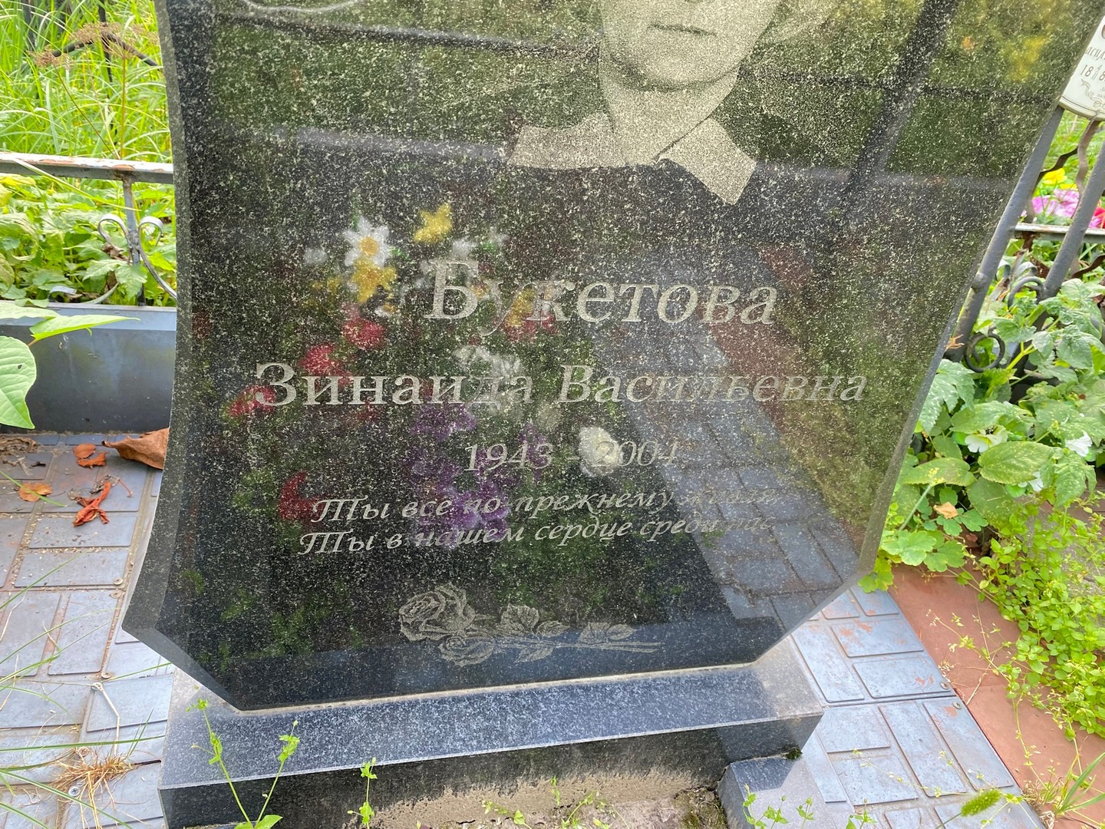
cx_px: 552
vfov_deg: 53.1
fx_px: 830
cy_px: 414
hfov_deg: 67.3
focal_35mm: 26
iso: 100
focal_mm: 4.25
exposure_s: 1/121
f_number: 1.8
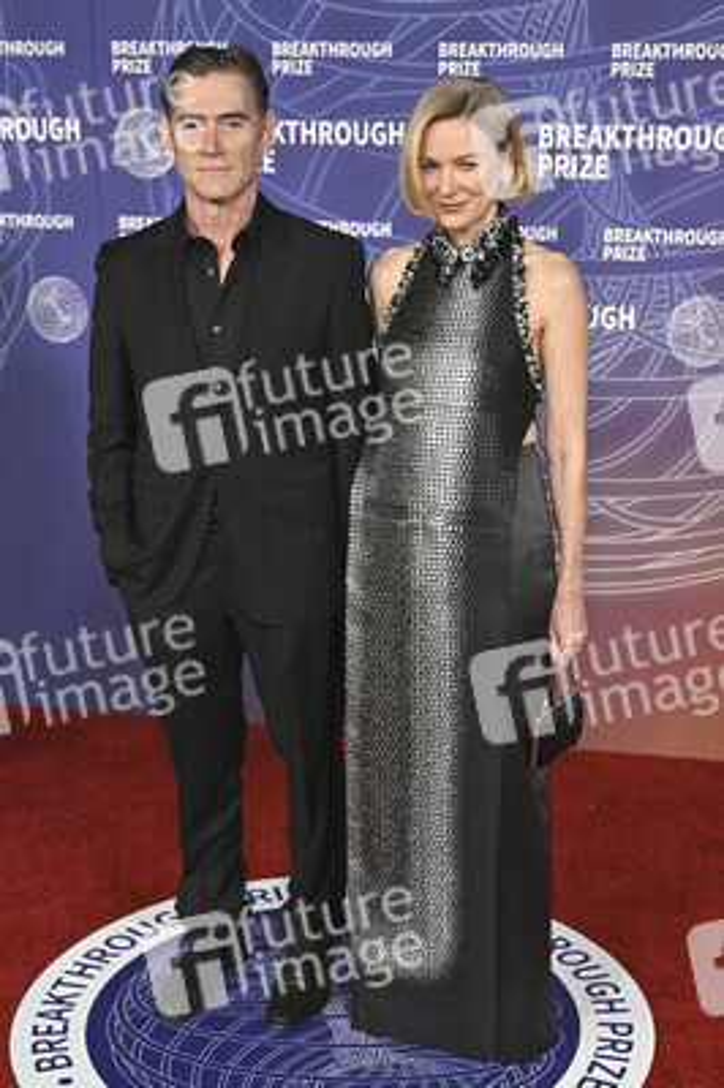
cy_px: 544
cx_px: 362
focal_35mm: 47
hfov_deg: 28.6
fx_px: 1420
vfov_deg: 41.9
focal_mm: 47
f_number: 4
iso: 2000
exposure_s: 1/320
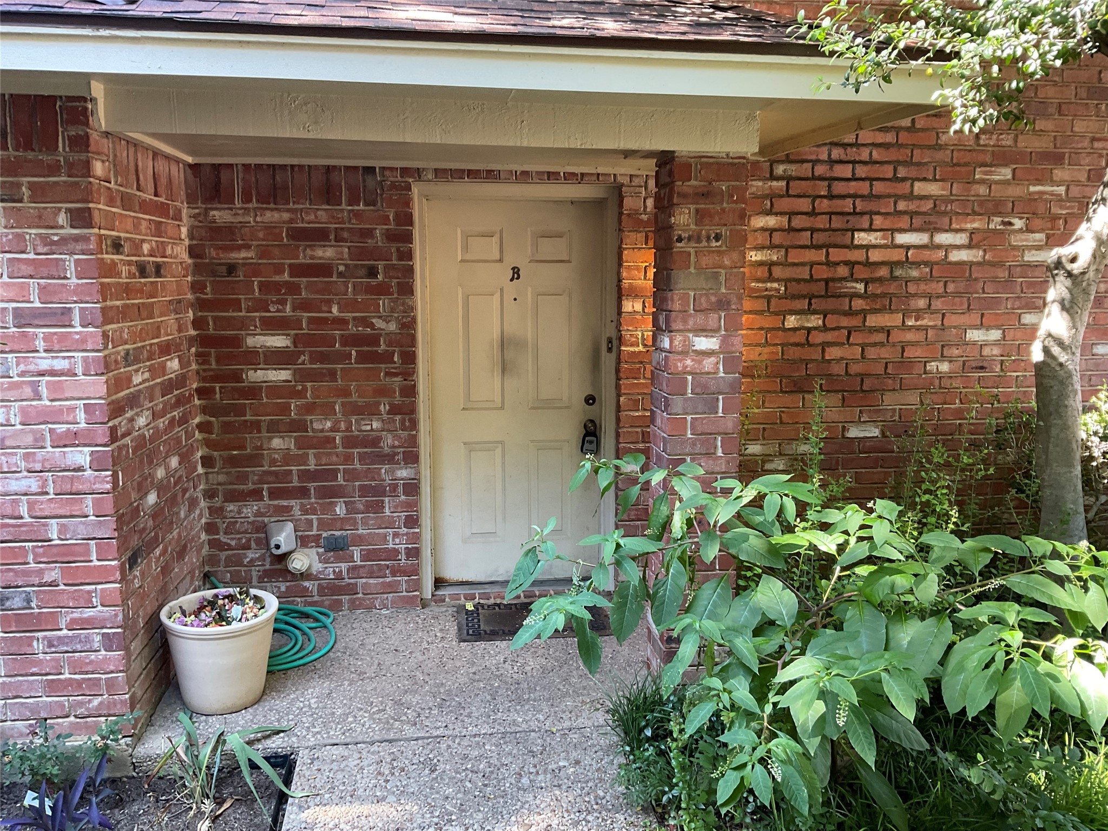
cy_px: 416
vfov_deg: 48.2
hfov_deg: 61.7
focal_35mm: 29
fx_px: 928
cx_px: 554
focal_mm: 3
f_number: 1.8
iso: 64
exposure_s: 1/50
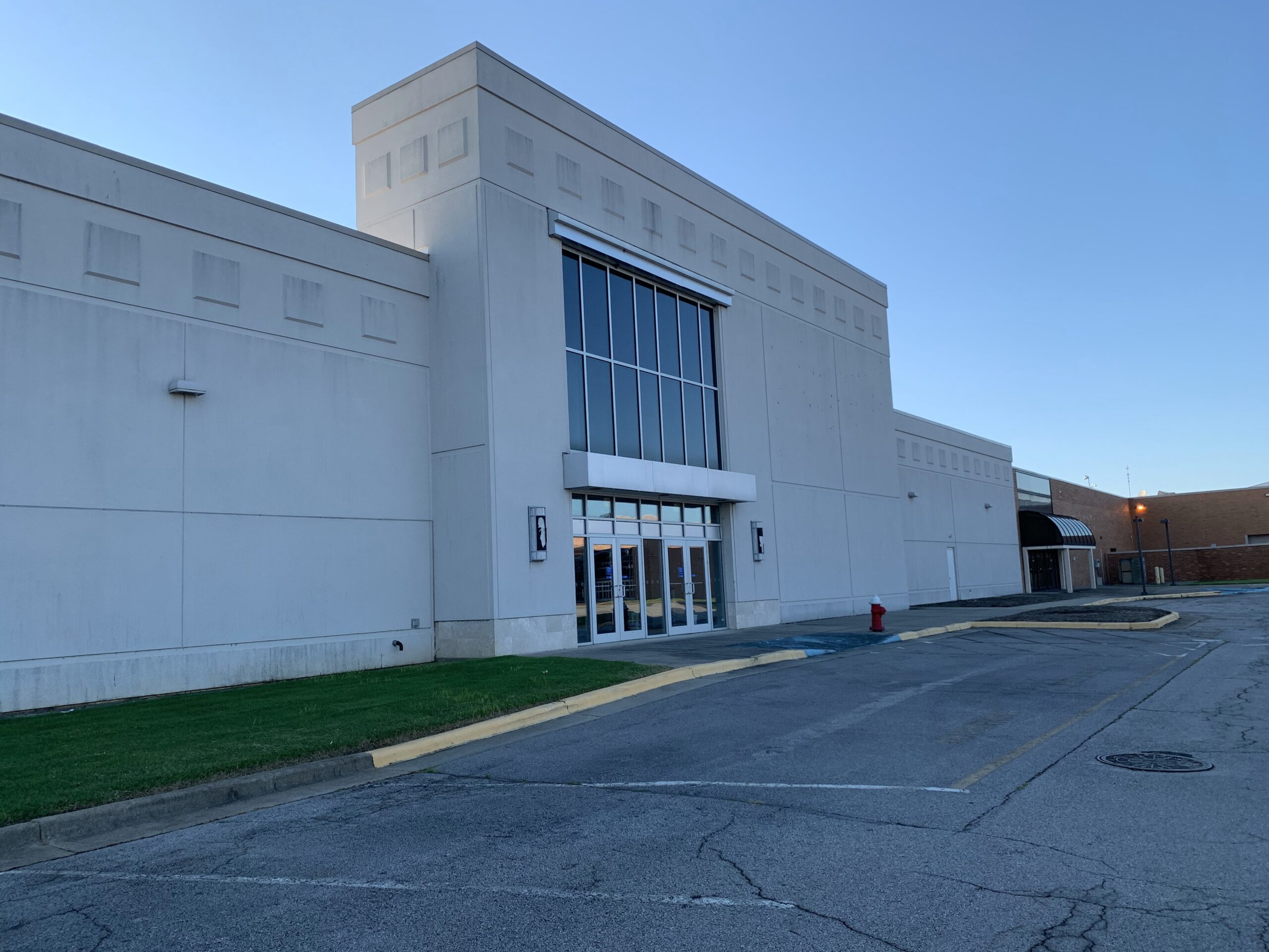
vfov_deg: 53.1
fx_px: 953
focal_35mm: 26
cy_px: 476
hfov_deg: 67.3
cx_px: 634
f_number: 1.8
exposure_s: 1/887
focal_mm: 4.25
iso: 25
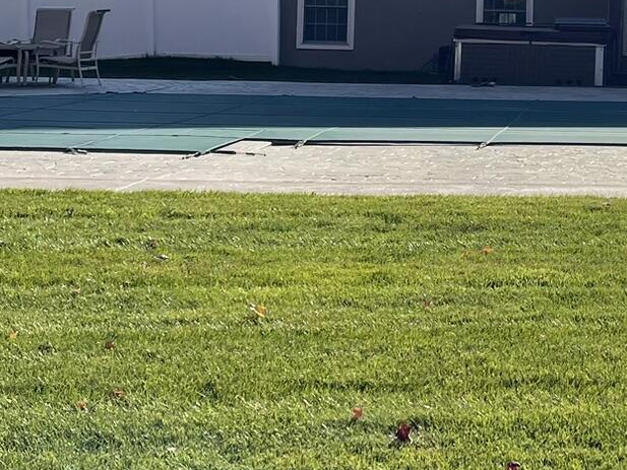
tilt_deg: +0.1
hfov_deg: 22.3
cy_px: -14
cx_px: 683
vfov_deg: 17.3
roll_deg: -1.3
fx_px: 1504
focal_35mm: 83
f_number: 1.6
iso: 32
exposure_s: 1/5128
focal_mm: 5.1
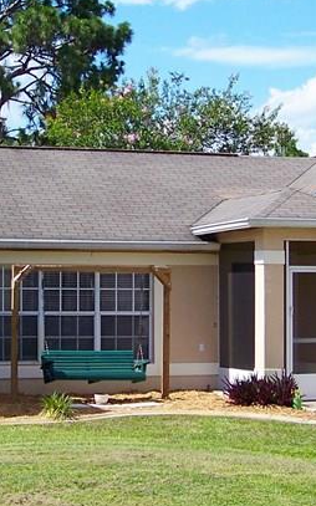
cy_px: 265
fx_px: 1324
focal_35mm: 96
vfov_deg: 21.6
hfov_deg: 13.6
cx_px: 172
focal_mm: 5.85
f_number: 2.8
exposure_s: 1/1000
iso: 64
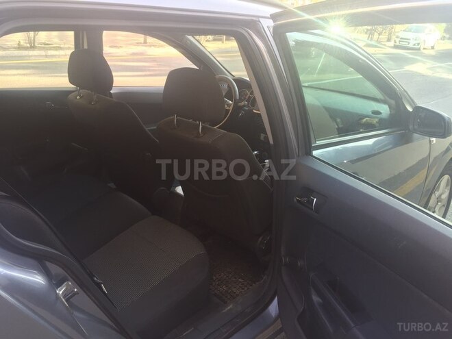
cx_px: 226
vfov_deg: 48.2
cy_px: 170
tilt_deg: -22.2
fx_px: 379
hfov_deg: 61.7
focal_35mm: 29
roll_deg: -4.2
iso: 32
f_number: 2.2
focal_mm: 4.15
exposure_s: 1/50
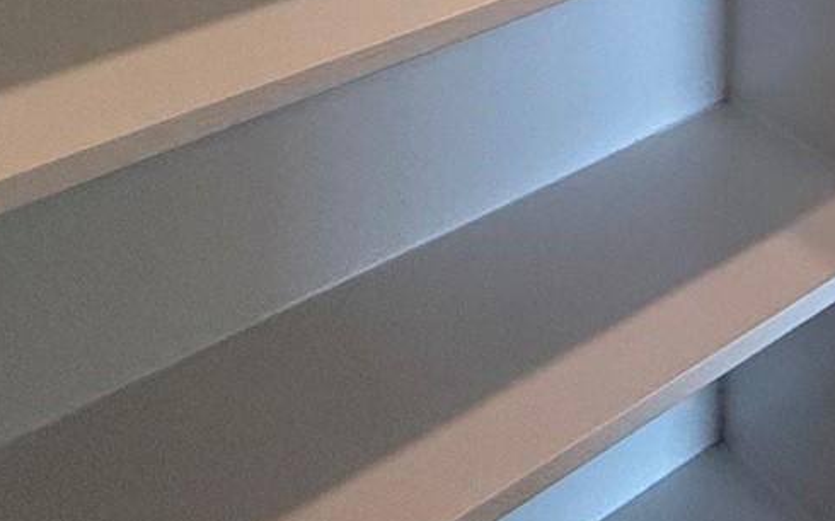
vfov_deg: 14.3
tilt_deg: +0.6
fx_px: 1411
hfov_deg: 23.4
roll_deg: -0.4
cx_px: 1368
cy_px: -720
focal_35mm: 62
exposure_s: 1/120
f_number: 2.2
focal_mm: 2.22
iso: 200
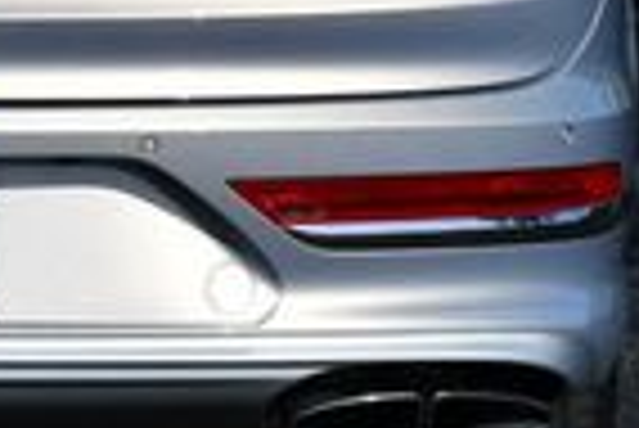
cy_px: -189
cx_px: -207
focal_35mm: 271
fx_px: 4815
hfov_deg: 7.5
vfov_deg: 5.0
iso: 100
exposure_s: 1/320
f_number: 9
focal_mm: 30
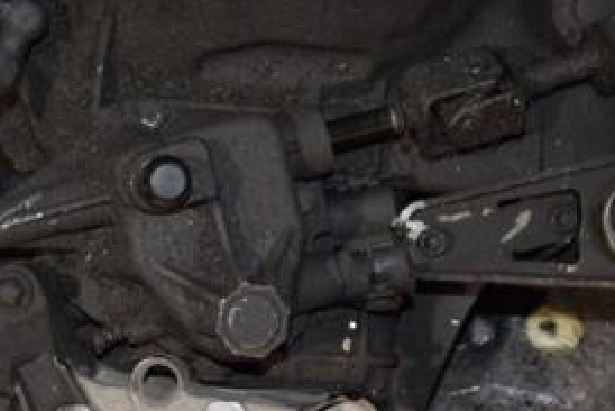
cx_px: 220
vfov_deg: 13.1
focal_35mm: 105
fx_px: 1795
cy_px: 207
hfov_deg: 19.4
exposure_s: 1/60
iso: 800
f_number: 5
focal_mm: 32
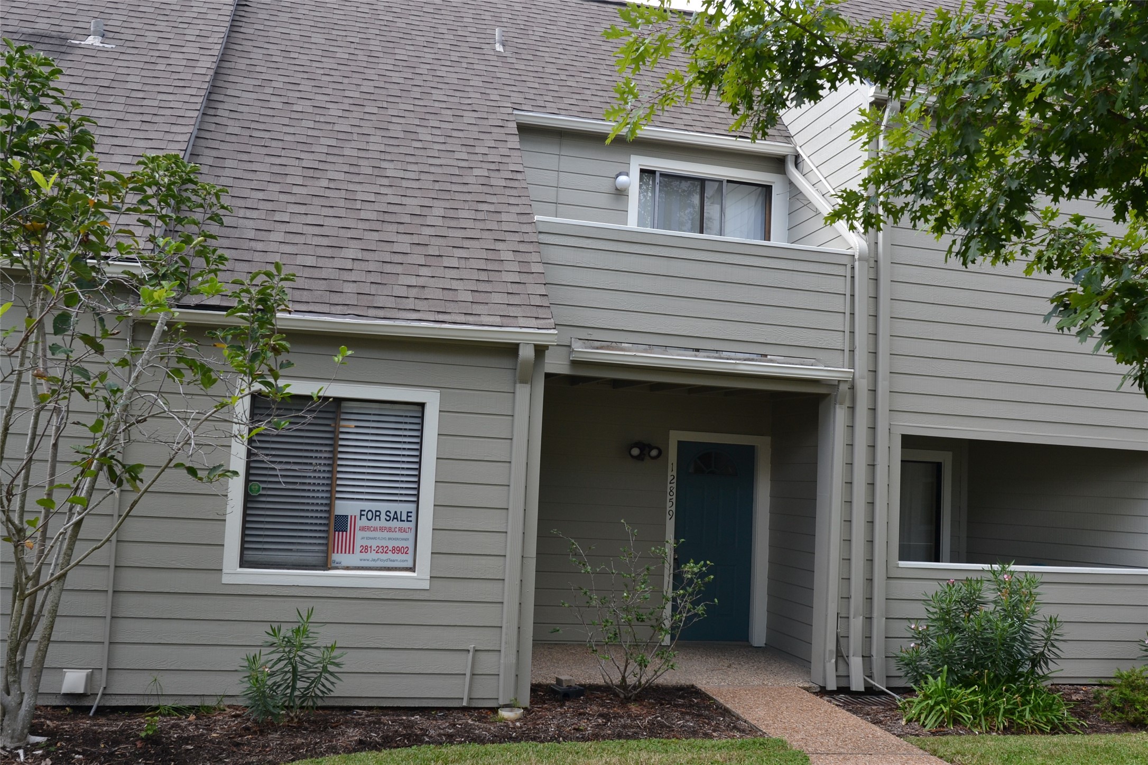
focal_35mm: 30
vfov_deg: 43.6
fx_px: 957
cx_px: 574
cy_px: 382
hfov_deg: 61.9
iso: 160
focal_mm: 20
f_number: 5.6
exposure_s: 1/125
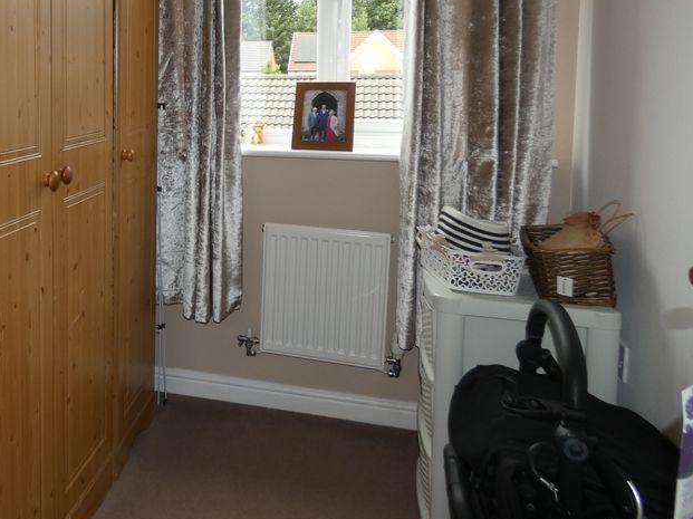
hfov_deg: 51.3
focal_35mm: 33
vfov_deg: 41.7
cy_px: 134
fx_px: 660
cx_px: 123
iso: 100
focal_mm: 3.6
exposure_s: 1/60
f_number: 2.8
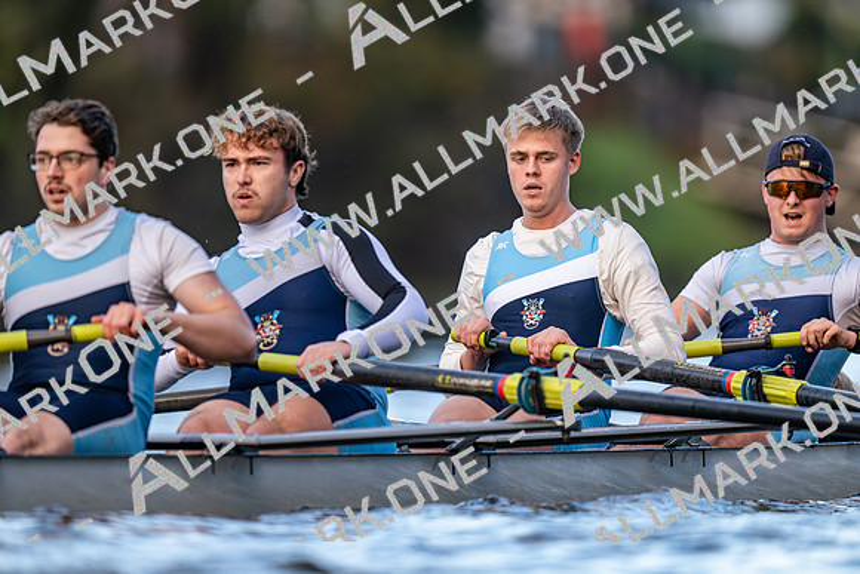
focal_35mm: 600
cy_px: 287
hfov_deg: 3.4
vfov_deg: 2.3
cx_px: 430
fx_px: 14336
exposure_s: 1/2500
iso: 1800
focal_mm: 600
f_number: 4
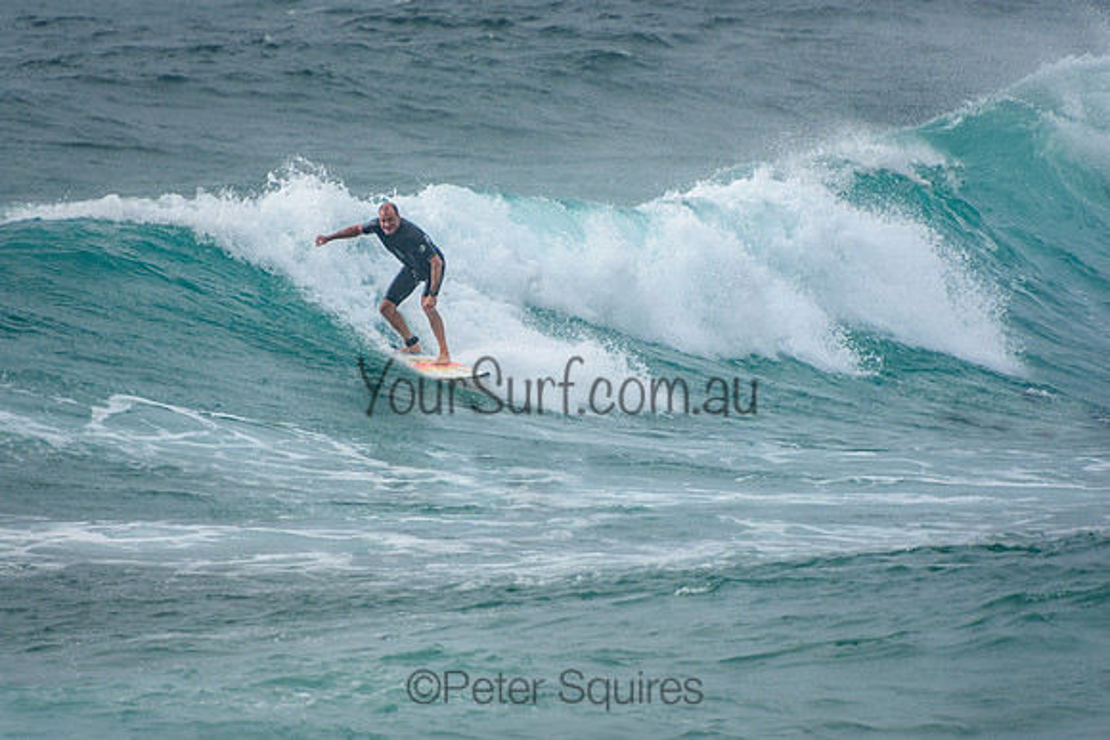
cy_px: 370
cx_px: 555
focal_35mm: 600
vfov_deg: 2.3
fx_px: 18503
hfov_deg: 3.4
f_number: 5.6
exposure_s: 1/2000
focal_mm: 400
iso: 320
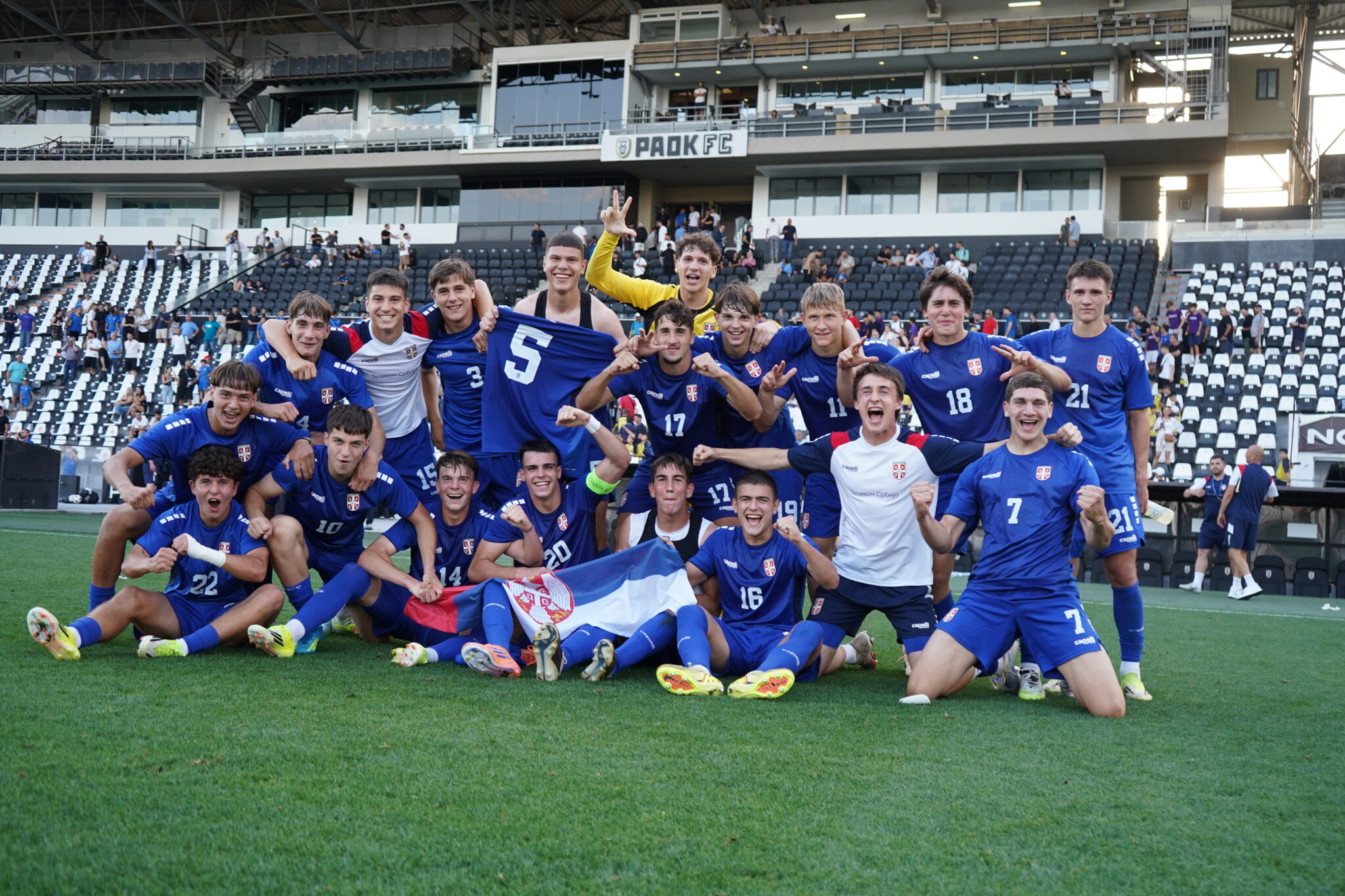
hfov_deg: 50.7
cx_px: 672
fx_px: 1420
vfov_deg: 35.0
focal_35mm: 38
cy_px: 448
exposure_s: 1/160
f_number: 4
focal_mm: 38
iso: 320
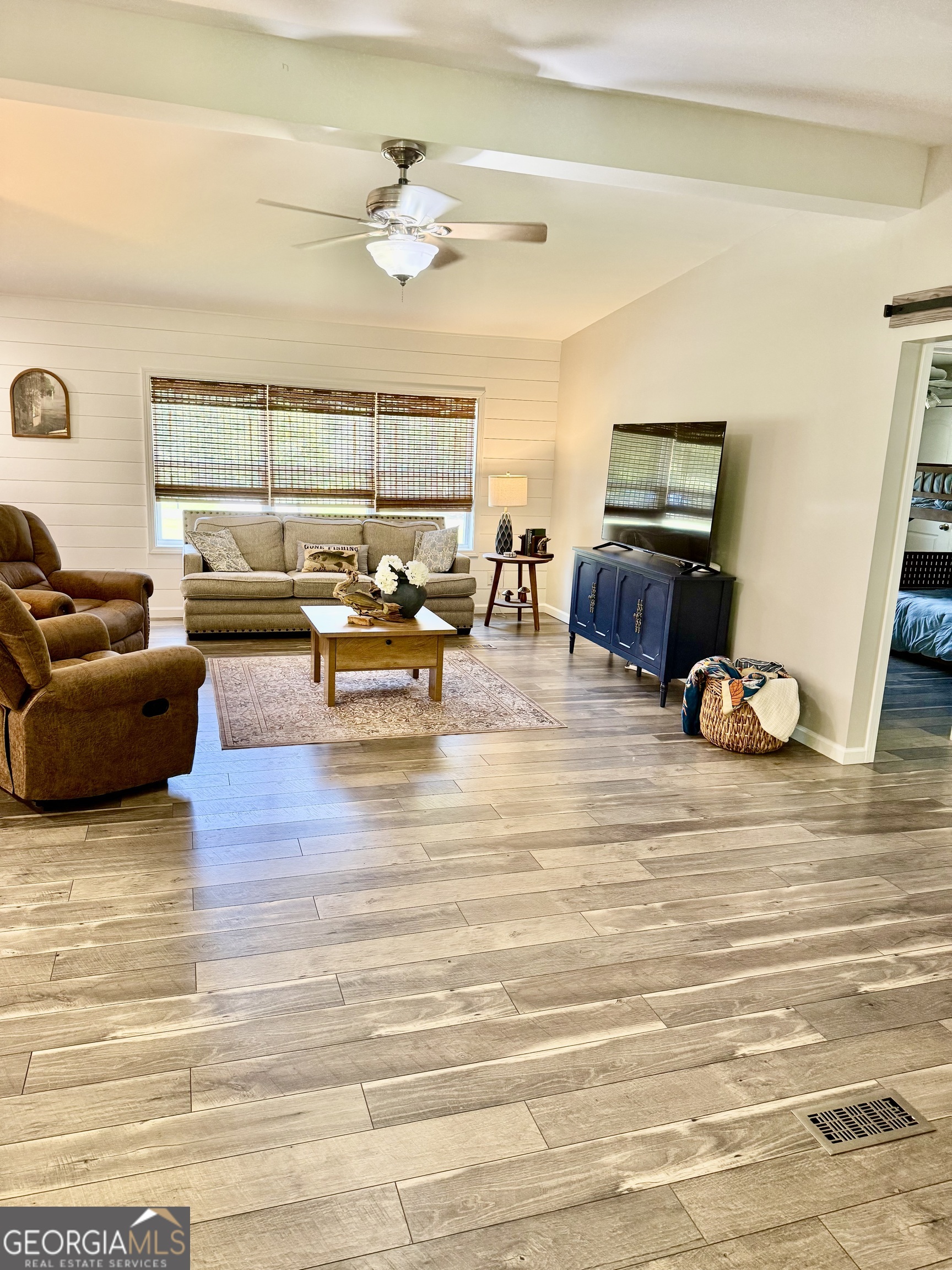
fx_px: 880
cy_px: 635
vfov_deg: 71.6
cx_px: 476
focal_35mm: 24
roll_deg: -3.5
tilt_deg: -10.2
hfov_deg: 56.8
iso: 250
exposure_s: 1/60
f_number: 1.78
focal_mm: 6.76
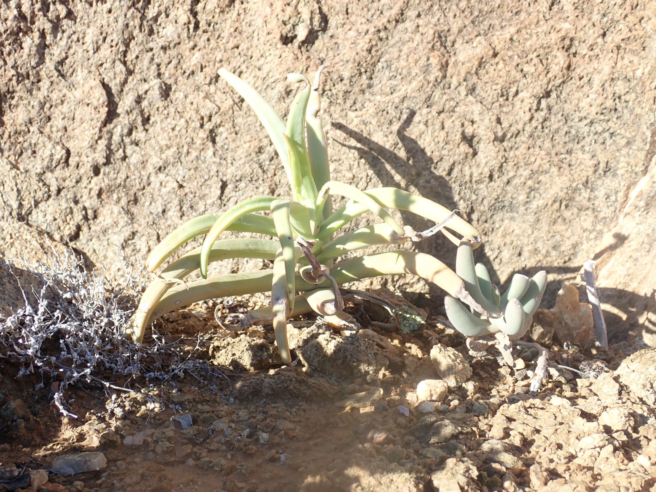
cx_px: 328
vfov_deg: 37.7
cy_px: 246
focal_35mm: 38
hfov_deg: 49.0
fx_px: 720
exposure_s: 1/200
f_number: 3.5
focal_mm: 6.86
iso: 100
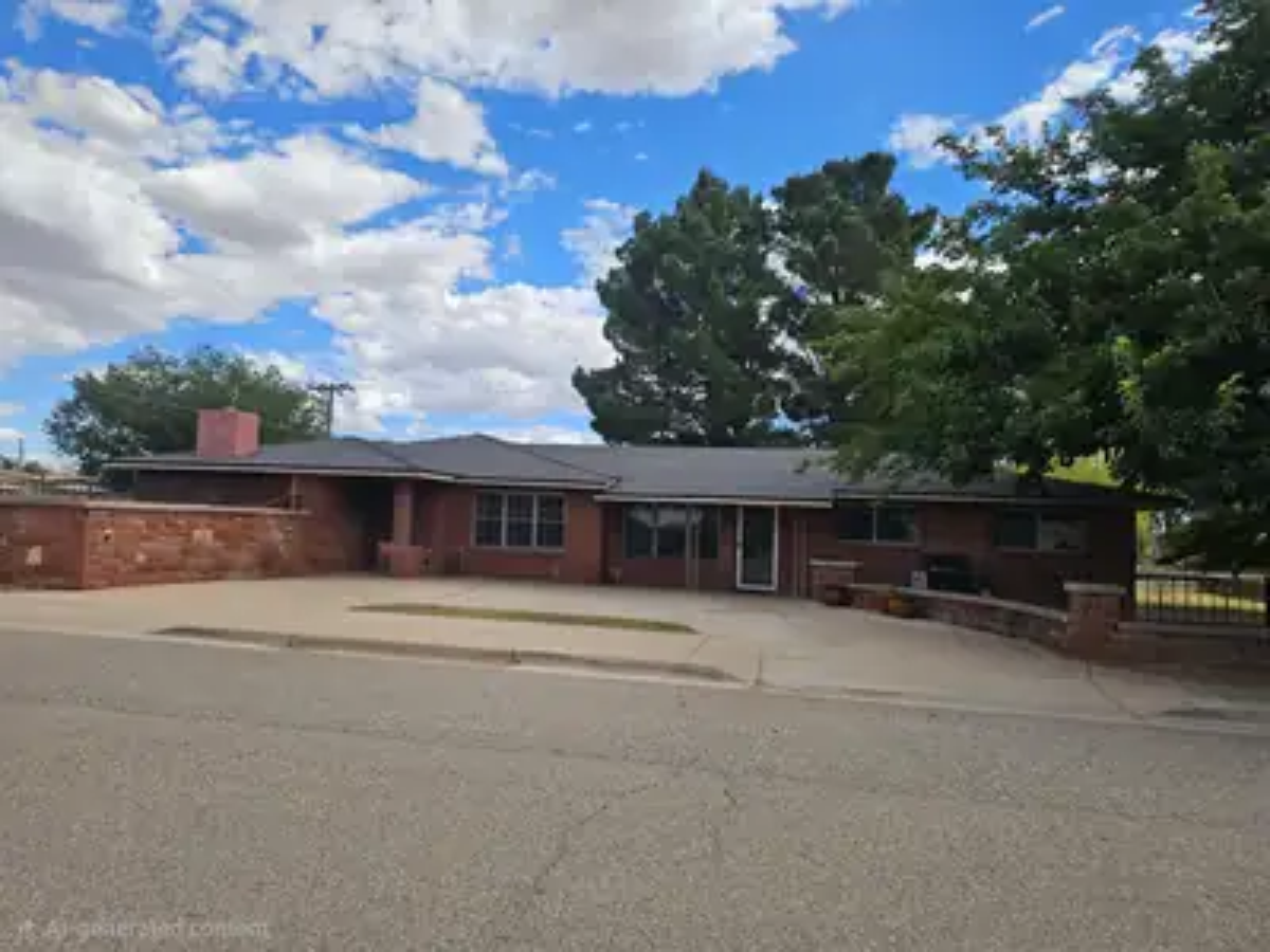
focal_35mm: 23
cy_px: 476
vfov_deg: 58.9
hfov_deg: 73.9
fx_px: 844
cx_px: 635
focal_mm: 6.3
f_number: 1.7
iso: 10
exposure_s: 1/625
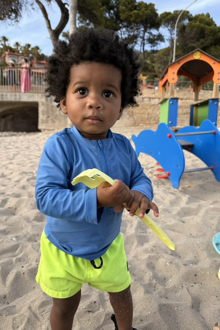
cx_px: 105
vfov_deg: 69.4
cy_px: 160
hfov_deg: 49.5
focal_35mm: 26
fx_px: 238
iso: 80
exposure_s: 1/931
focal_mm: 6.76
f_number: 1.78
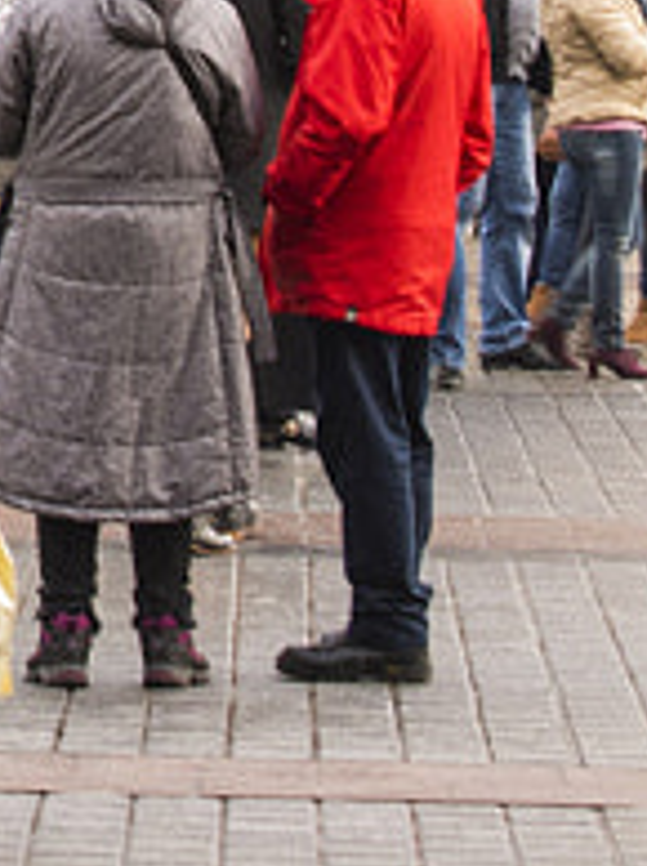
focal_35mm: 397
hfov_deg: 3.6
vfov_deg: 4.9
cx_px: -1370
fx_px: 9916
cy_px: -1237
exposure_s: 1/60
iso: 400
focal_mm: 50
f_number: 8
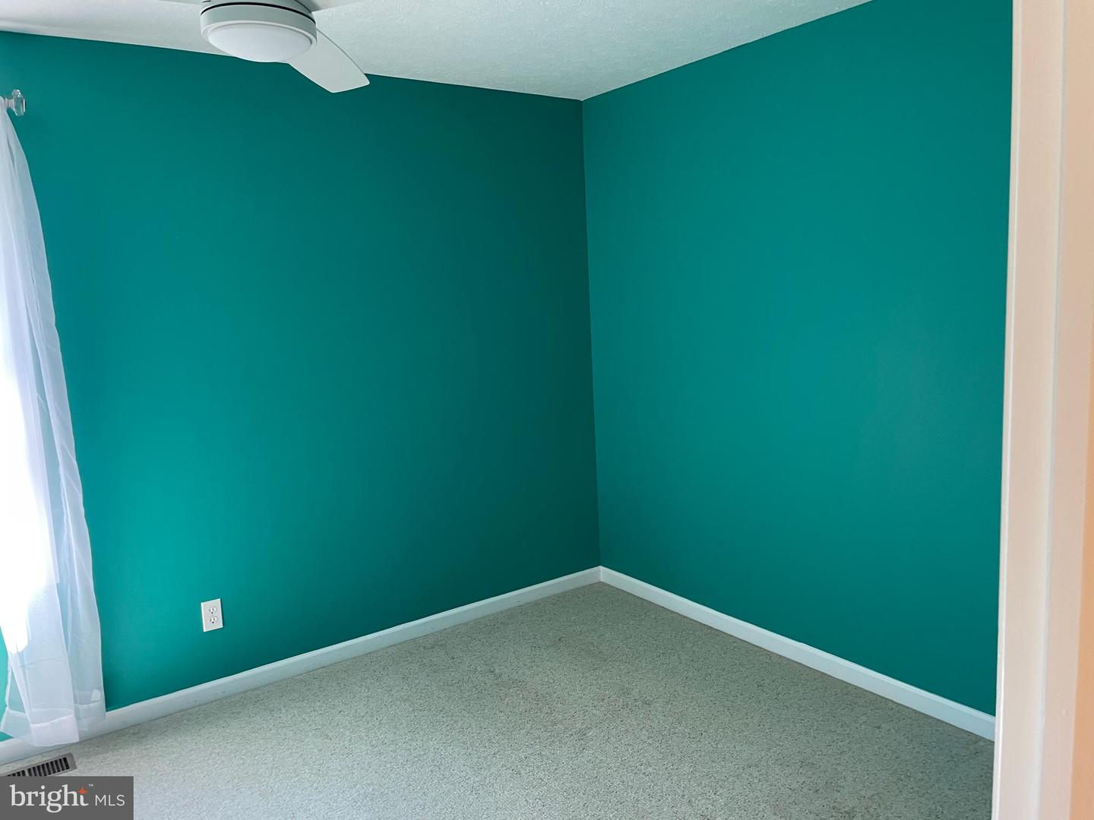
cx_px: 547
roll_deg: +2.7
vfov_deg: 53.1
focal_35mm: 26
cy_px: 410
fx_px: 822
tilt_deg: -7.4
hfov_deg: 67.3
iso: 100
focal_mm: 4.2
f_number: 1.6
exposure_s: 1/60
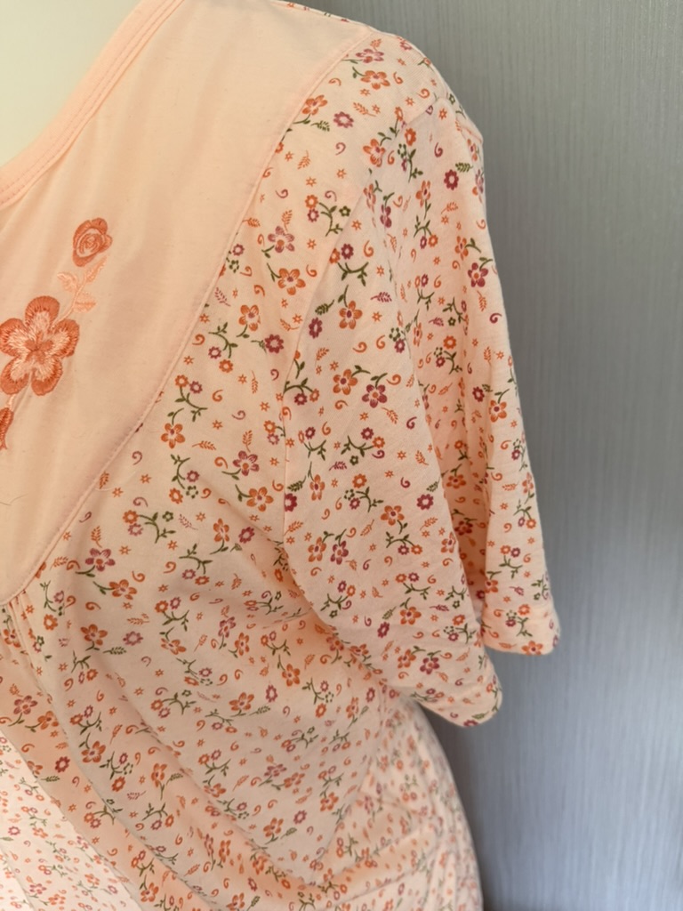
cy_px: 456
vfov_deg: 71.6
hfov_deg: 56.8
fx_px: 631
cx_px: 342
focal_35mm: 24
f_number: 1.78
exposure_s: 1/91
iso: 200
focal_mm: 6.76
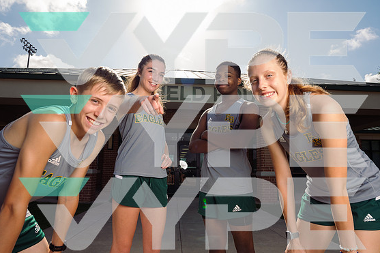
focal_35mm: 25
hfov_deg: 71.5
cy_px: 131
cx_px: 194
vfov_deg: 51.2
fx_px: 264
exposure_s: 1/250
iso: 64
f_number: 6.3
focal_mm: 24
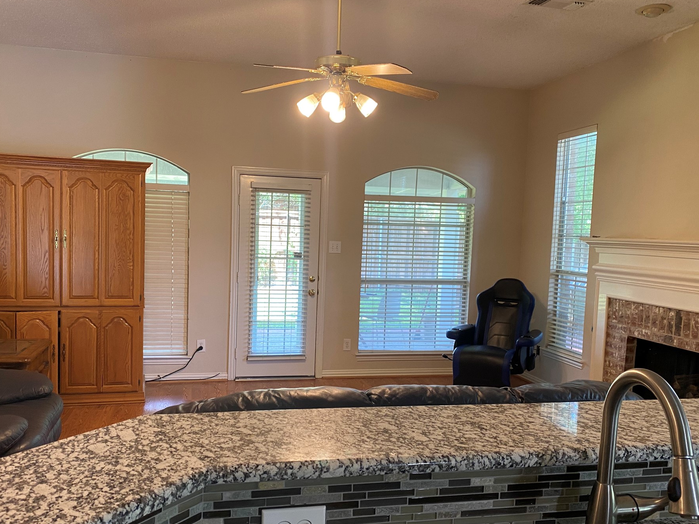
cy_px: 284
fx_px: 606
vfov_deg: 46.7
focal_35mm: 30
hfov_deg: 59.9
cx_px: 323
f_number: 1.8
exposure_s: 1/60
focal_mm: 4.25
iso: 100
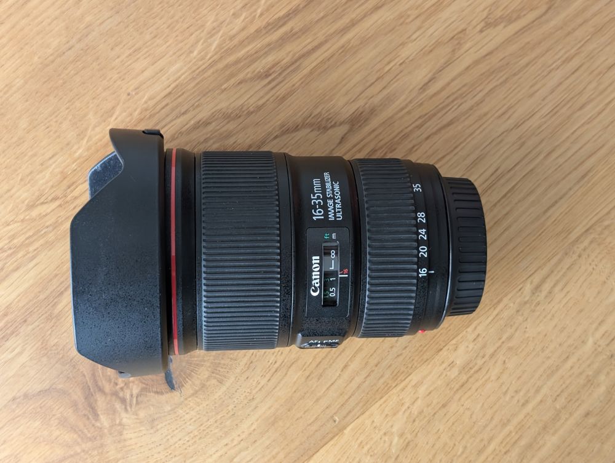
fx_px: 872
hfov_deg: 38.9
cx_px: 308
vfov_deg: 29.7
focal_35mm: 49
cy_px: 232
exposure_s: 1/29.1
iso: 153
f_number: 1.68
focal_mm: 6.9
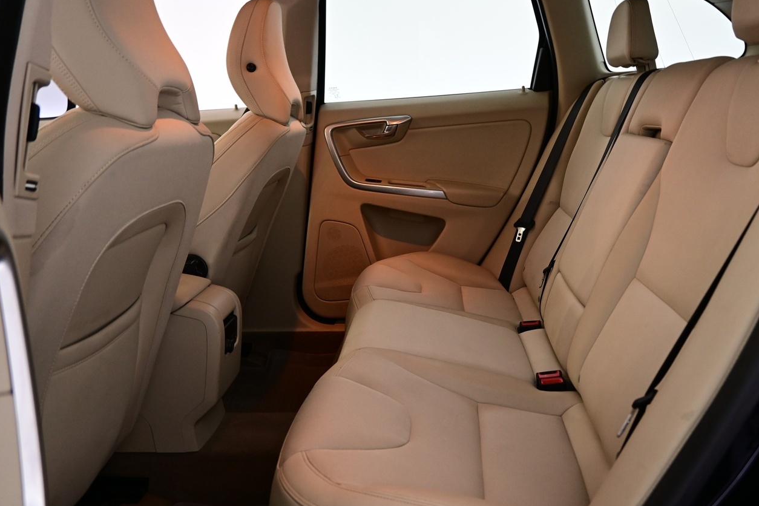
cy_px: 246
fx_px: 654
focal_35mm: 31
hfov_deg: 59.5
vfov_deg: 42.3
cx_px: 475
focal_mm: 16
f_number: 3.5
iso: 720
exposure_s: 1/25
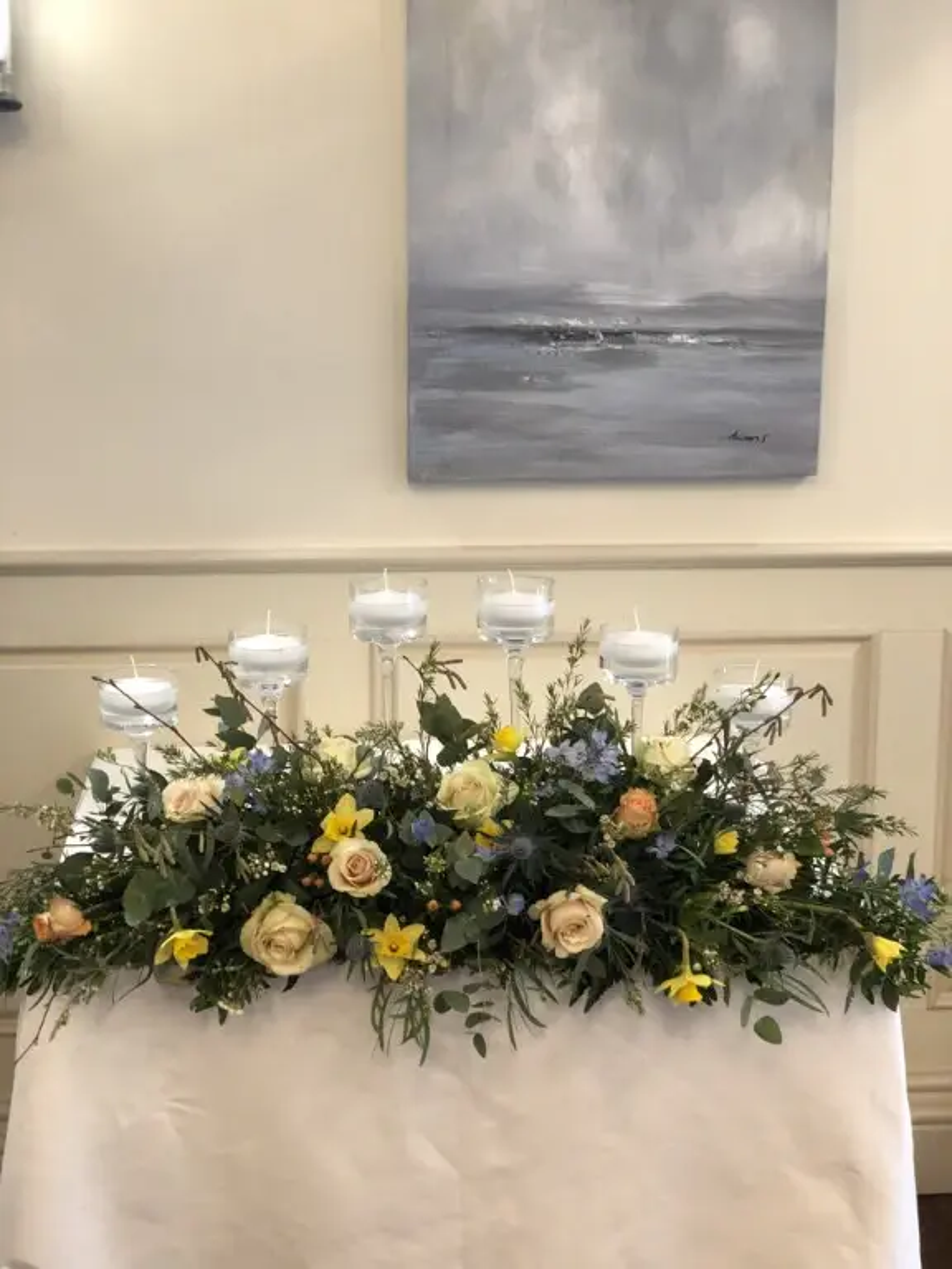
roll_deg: +0.7
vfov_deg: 36.8
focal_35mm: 52
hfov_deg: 28.0
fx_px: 1907
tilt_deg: -10.1
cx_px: 476
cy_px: 634
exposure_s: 1/14
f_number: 2.4
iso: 160
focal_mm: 6
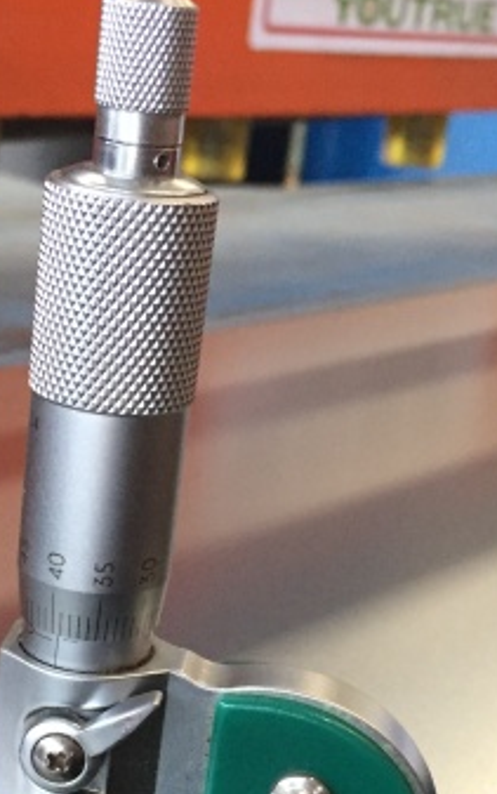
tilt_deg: -21.9
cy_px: 582
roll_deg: -8.0
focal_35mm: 73
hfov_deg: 17.9
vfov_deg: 27.9
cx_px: 191
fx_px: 1580
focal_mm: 4.15
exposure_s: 1/33
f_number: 2.2
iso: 250
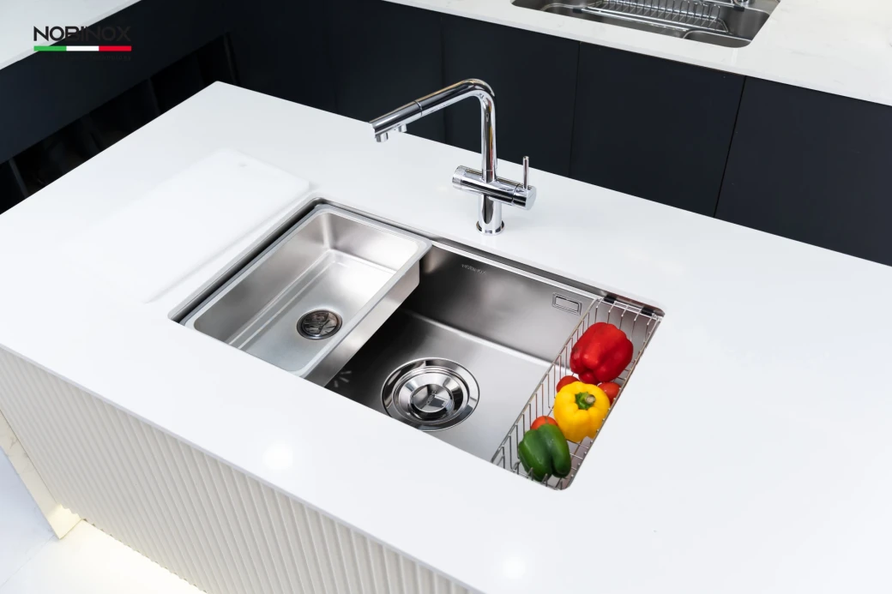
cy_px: 297
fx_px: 793
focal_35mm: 32
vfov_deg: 41.1
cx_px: 446
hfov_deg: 58.7
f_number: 4
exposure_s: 1/160
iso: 320
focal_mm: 32
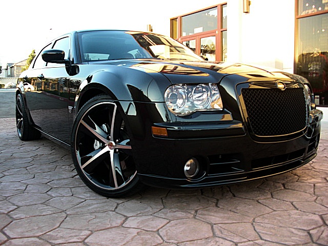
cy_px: 123
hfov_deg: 51.4
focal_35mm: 36
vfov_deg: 39.7
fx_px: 341
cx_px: 164
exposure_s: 1/80
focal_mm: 6.3
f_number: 2.8
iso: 100
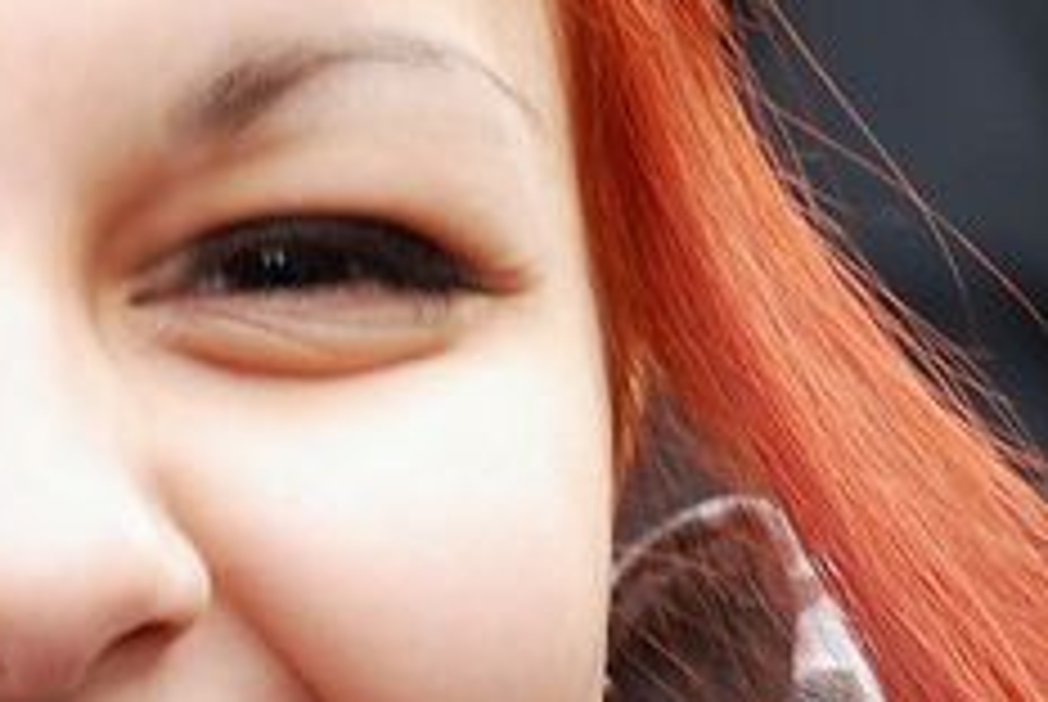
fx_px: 28652
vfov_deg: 1.4
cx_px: 814
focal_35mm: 983
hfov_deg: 2.1
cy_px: 454
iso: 200
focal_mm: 170
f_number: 8
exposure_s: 1/30
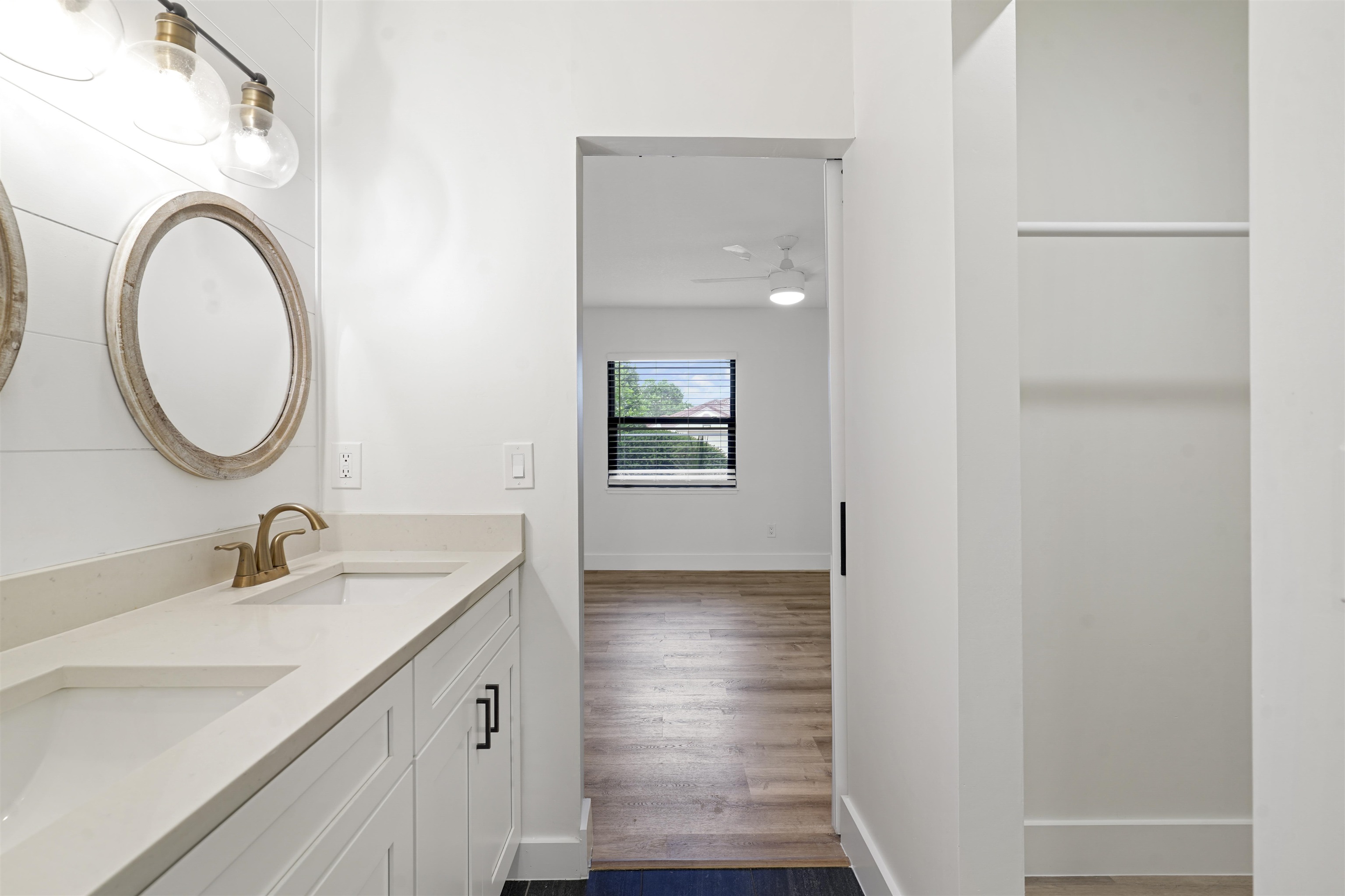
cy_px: 448
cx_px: 672
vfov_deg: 70.4
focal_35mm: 17
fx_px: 635
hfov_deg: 93.3
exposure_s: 4
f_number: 8
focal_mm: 17
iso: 100
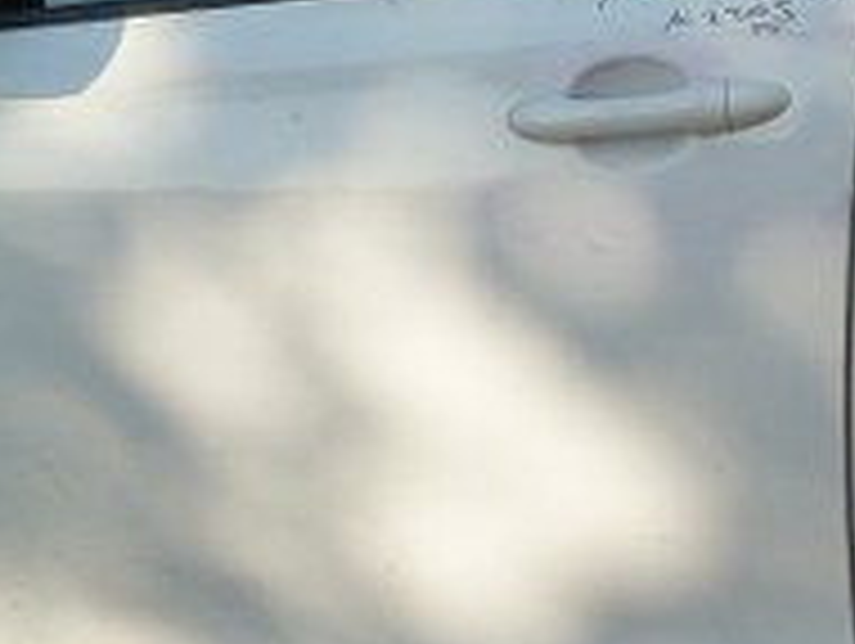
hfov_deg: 18.4
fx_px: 2597
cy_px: 275
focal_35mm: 105
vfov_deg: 14.1
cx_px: 774
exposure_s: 1/200
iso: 125
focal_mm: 4.5
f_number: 4.5
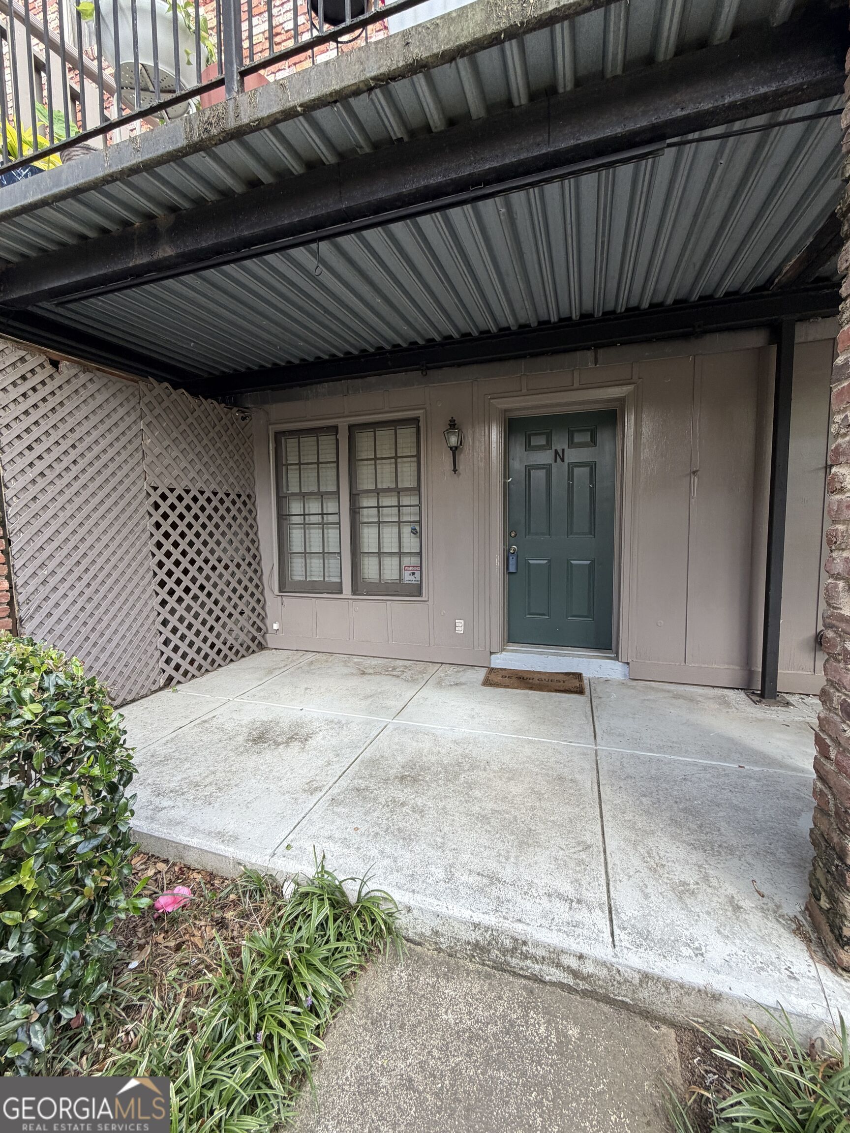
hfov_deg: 85.7
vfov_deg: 102.1
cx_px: 425
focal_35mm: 14
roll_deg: +0.7
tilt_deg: -4.6
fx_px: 458
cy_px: 566
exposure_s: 1/121
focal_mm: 2.22
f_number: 2.2
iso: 100
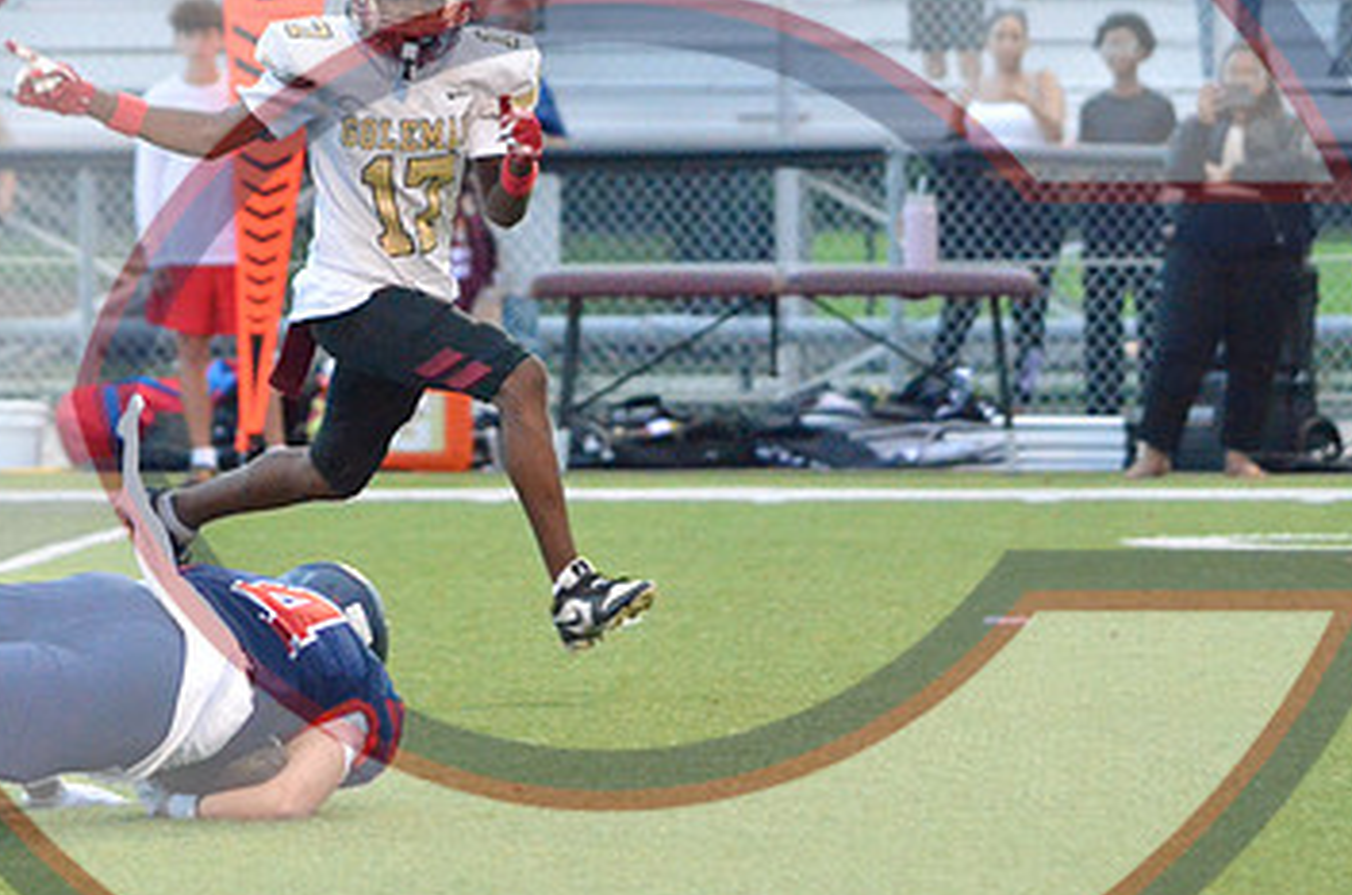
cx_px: 592
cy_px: 396
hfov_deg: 5.1
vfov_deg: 3.4
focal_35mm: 408
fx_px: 15281
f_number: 5
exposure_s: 1/500
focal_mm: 165
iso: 6400
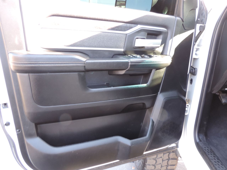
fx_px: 184
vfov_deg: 49.7
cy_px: 85
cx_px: 114
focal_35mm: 28
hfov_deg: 63.4
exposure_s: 1/30
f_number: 3.1
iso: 220
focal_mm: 4.9
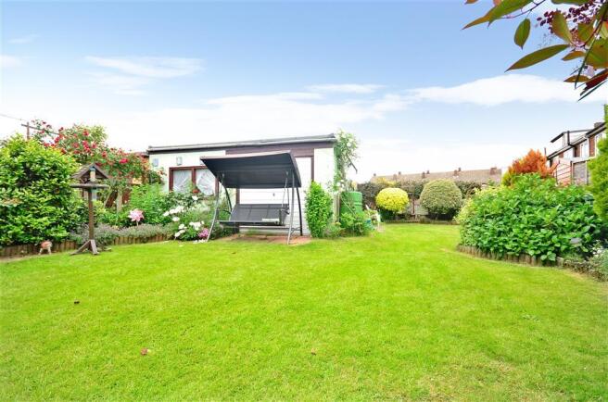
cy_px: 201
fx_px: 253
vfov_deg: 77.0
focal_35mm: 15
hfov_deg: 100.5
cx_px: 304
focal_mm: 10
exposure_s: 1/200
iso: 200
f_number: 7.1
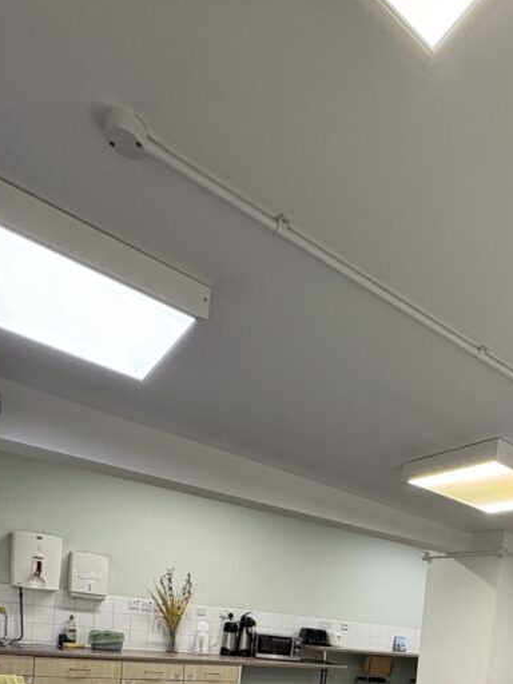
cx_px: 411
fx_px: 553
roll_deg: -5.5
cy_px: 679
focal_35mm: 28
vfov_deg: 51.4
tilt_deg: -4.2
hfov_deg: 47.0
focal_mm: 2.22
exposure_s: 1/50
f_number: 2.2
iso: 160
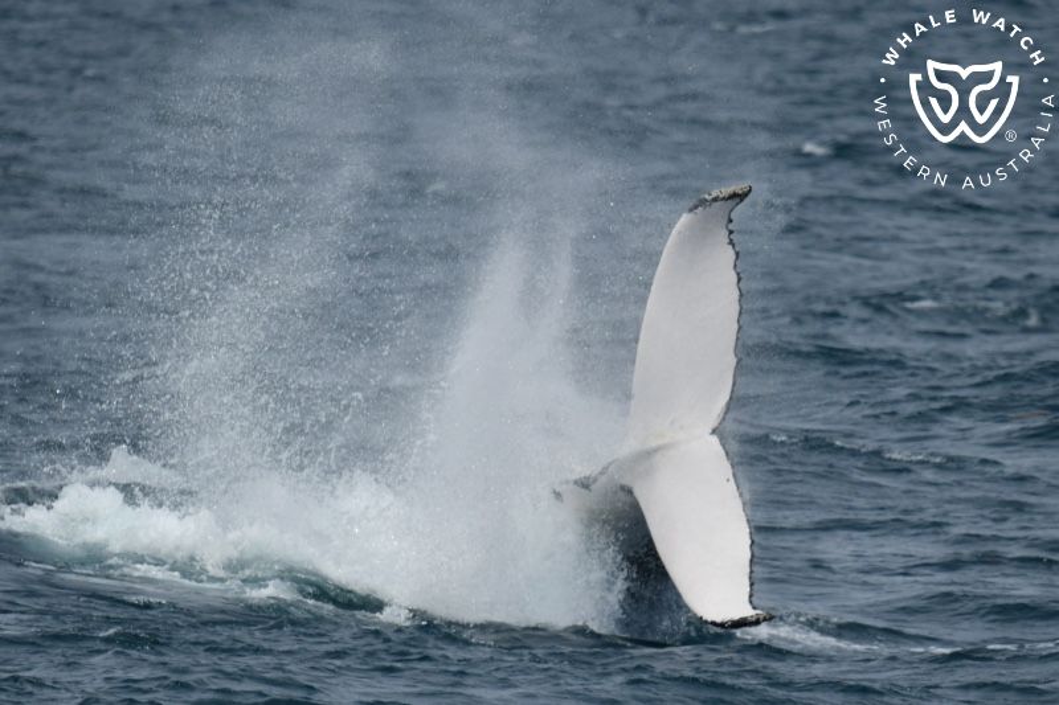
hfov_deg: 3.4
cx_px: 530
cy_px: 352
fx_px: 17645
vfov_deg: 2.3
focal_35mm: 600
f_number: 6.3
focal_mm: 600
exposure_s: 1/8000
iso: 640
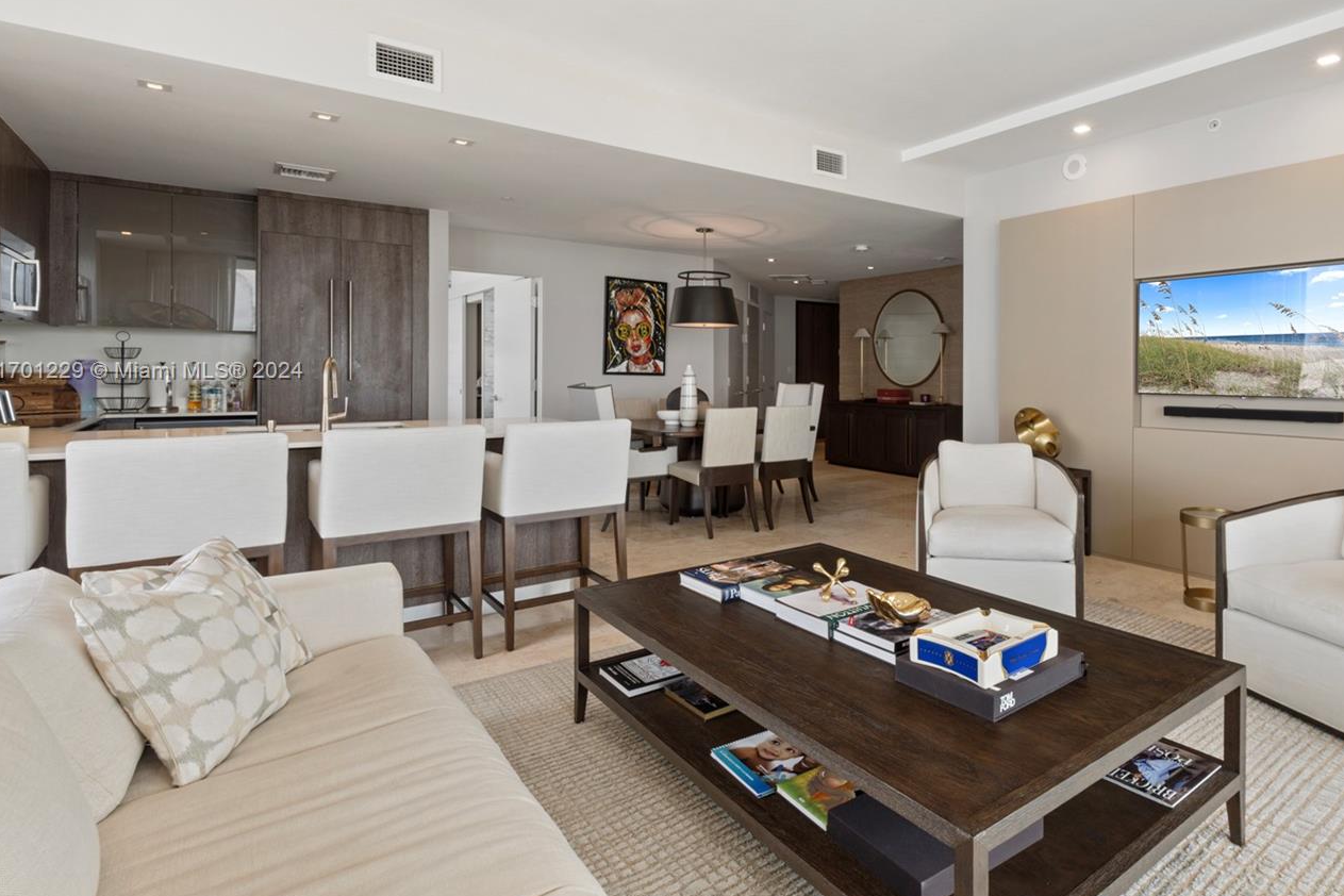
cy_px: 372
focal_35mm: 19
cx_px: 814
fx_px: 709
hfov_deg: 85.7
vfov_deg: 64.1
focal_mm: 10
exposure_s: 1.3
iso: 100
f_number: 9
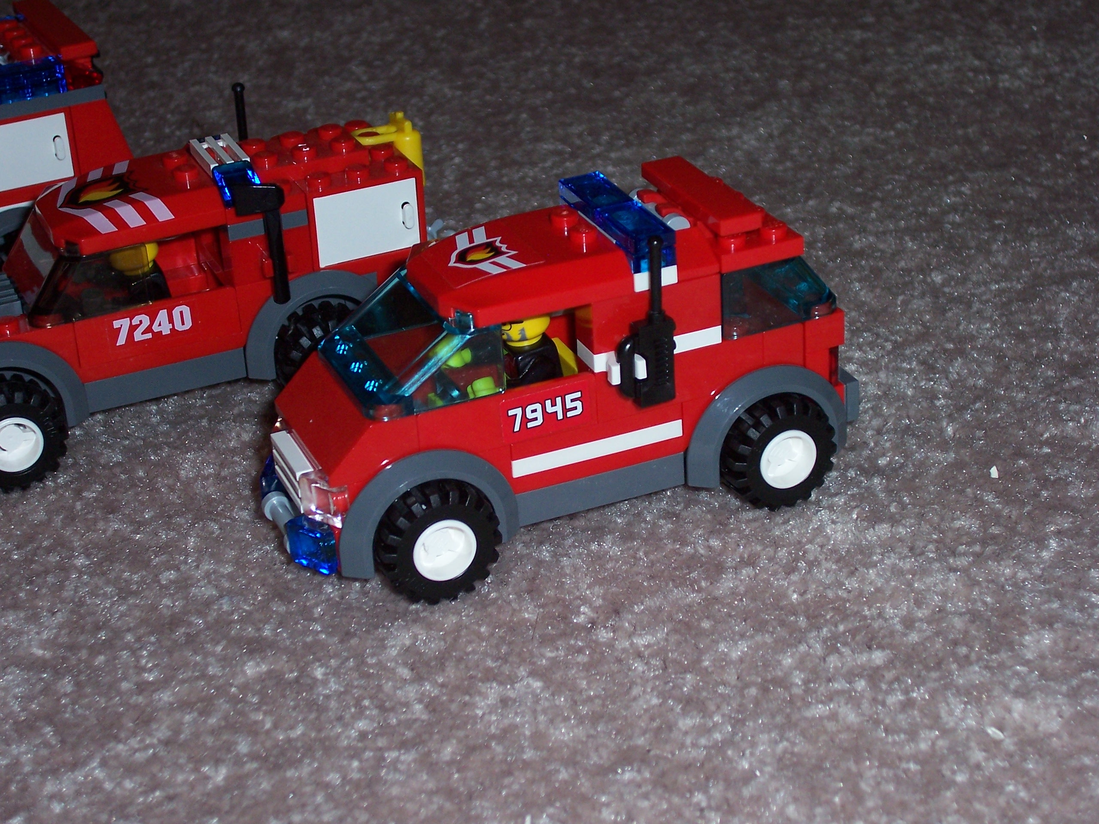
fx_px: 2095
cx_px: 550
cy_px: 412
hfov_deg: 29.4
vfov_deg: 22.3
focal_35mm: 66
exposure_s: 1/90
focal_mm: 10.8
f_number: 4
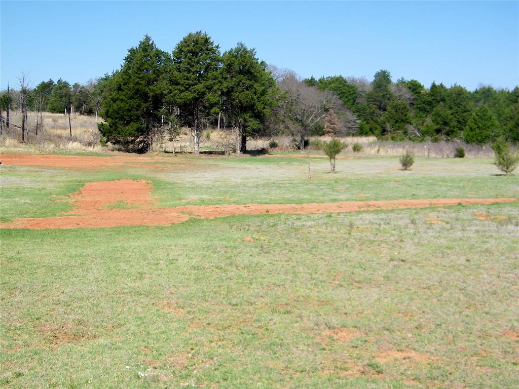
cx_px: 260
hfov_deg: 36.2
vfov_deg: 27.5
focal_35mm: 53
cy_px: 194
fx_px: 795
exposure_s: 1/200
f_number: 8
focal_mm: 9.4
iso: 80
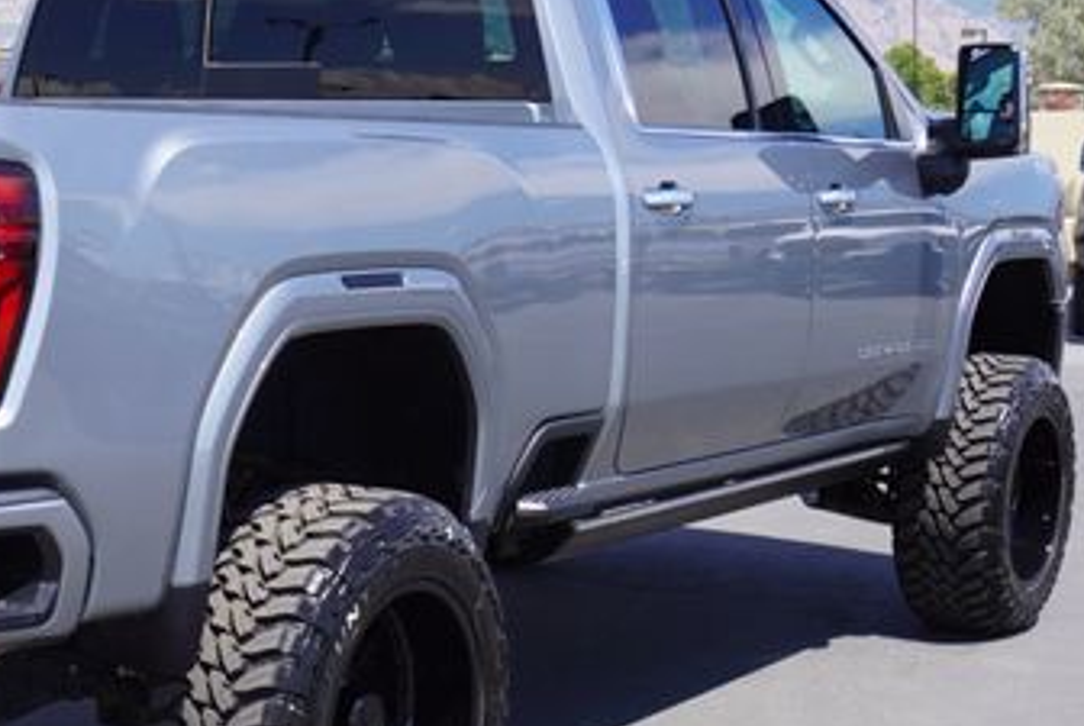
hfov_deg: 24.8
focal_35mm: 80
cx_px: 161
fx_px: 2412
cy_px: 452
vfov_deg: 17.1
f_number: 9
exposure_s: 1/125
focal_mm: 28
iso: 100
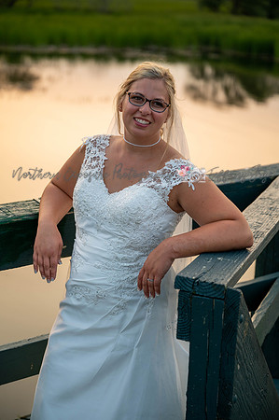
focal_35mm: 70
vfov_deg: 28.9
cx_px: 140
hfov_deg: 19.4
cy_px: 210
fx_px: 816
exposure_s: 1/250
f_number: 2.8
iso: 400
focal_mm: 70
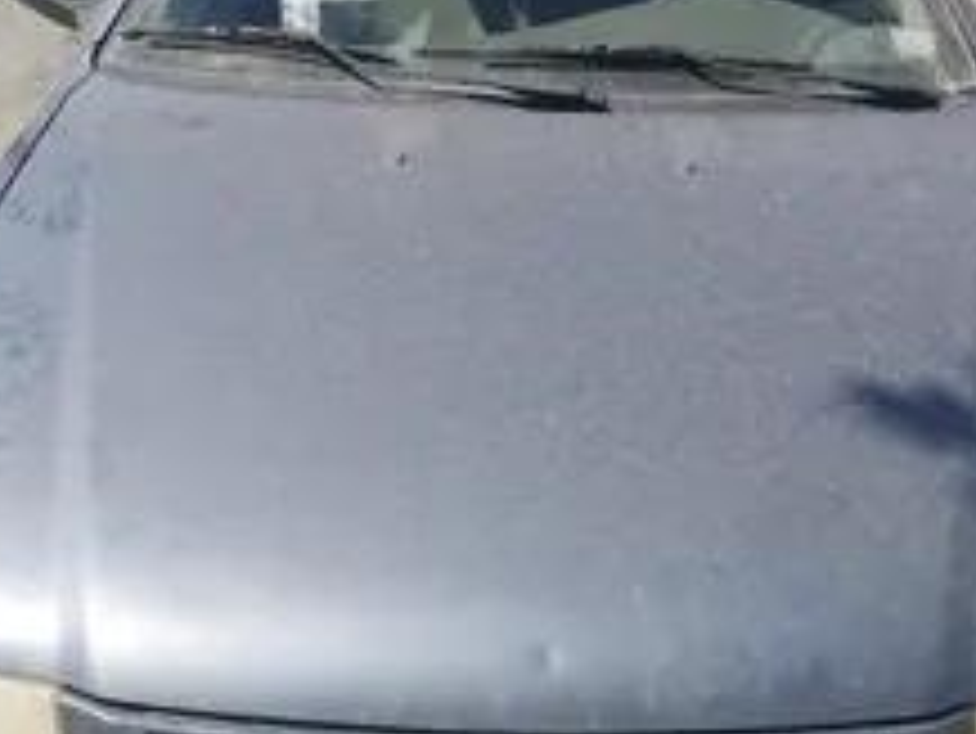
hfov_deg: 35.4
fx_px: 1523
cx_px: 580
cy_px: 86
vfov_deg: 26.2
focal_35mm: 54
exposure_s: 1/1293
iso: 64
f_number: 1.7
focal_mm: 3.92
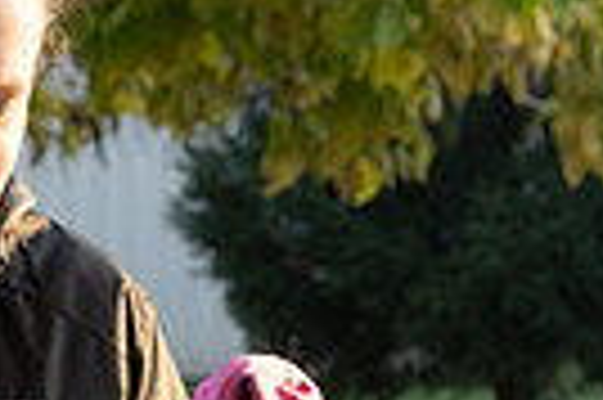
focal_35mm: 170
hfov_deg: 12.1
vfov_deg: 7.6
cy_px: 867
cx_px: 308
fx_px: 2844
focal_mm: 31
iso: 500
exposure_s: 1/160
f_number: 5
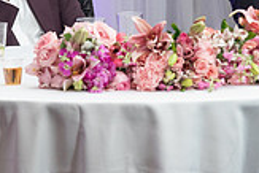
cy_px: -27
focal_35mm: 173
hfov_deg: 11.9
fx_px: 1246
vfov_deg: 7.9
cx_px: 106
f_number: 5.6
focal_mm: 46
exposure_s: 1/100
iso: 2000
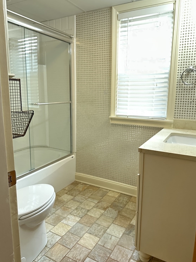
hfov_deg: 54.9
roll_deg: -0.2
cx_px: 98
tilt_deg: -8.8
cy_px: 127
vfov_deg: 69.4
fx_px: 189
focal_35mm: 25
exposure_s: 1/60
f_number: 1.78
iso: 500
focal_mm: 6.86
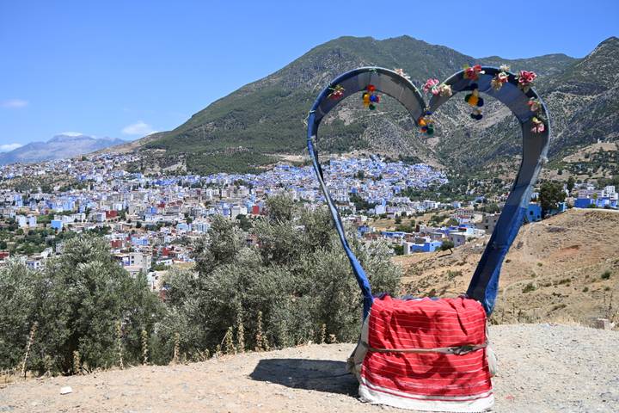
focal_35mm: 34
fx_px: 593
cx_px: 310
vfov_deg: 38.4
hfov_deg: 55.1
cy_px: 206
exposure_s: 1/640
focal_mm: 23
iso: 100
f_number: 5
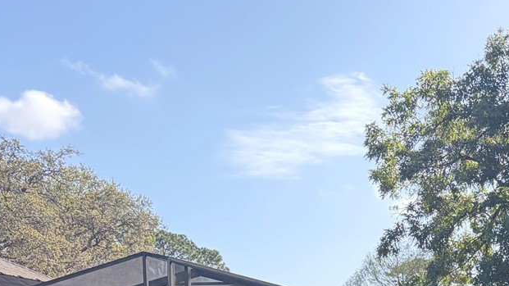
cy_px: 458
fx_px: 985
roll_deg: +0.2
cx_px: 584
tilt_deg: -3.0
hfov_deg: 26.3
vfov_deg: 15.0
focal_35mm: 73
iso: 64
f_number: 1.6
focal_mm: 5.96
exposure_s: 1/987
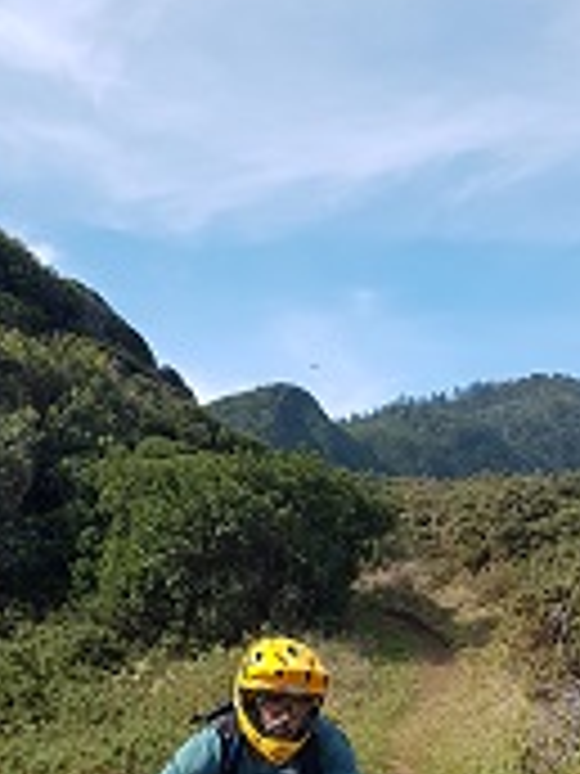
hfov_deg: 24.0
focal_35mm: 61
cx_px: 272
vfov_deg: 29.9
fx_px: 1363
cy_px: 738
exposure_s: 1/1352
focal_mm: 4.2
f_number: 1.7
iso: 40
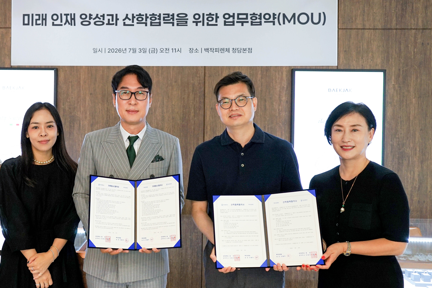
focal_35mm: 39
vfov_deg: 34.2
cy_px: 134
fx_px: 468
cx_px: 153
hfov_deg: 48.9
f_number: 4
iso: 640
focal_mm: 30
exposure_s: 1/160
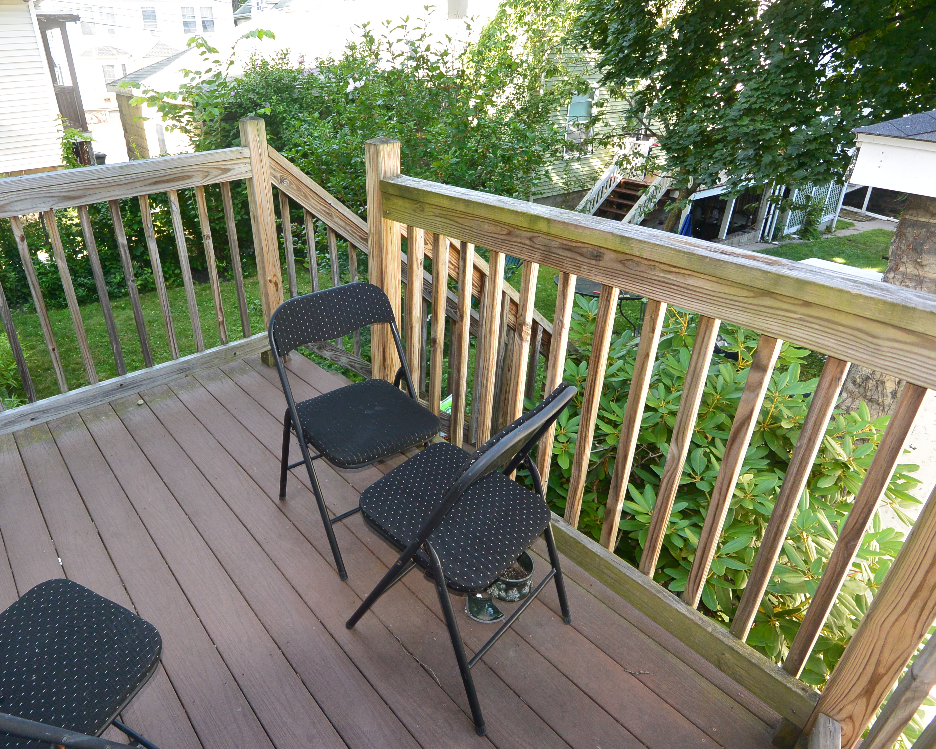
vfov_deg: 65.5
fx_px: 582
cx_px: 378
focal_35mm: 21
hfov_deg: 76.8
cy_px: 361
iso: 160
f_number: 3.5
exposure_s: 1/125
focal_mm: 6.7
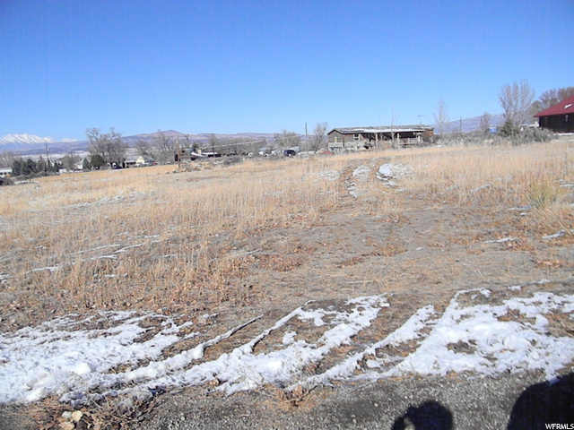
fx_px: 448
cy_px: 215
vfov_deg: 51.4
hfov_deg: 65.3
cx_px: 287
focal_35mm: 27
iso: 643
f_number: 7
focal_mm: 5
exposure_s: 1/2273
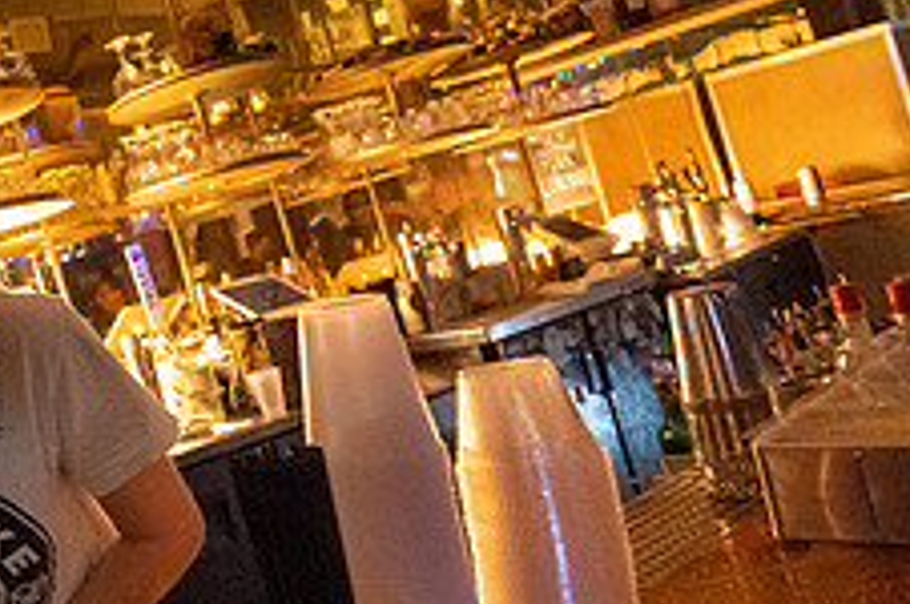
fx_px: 909
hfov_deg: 37.0
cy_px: 288
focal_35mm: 36
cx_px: -238
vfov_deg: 36.8
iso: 3200
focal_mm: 14
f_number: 2.8
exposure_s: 1/125
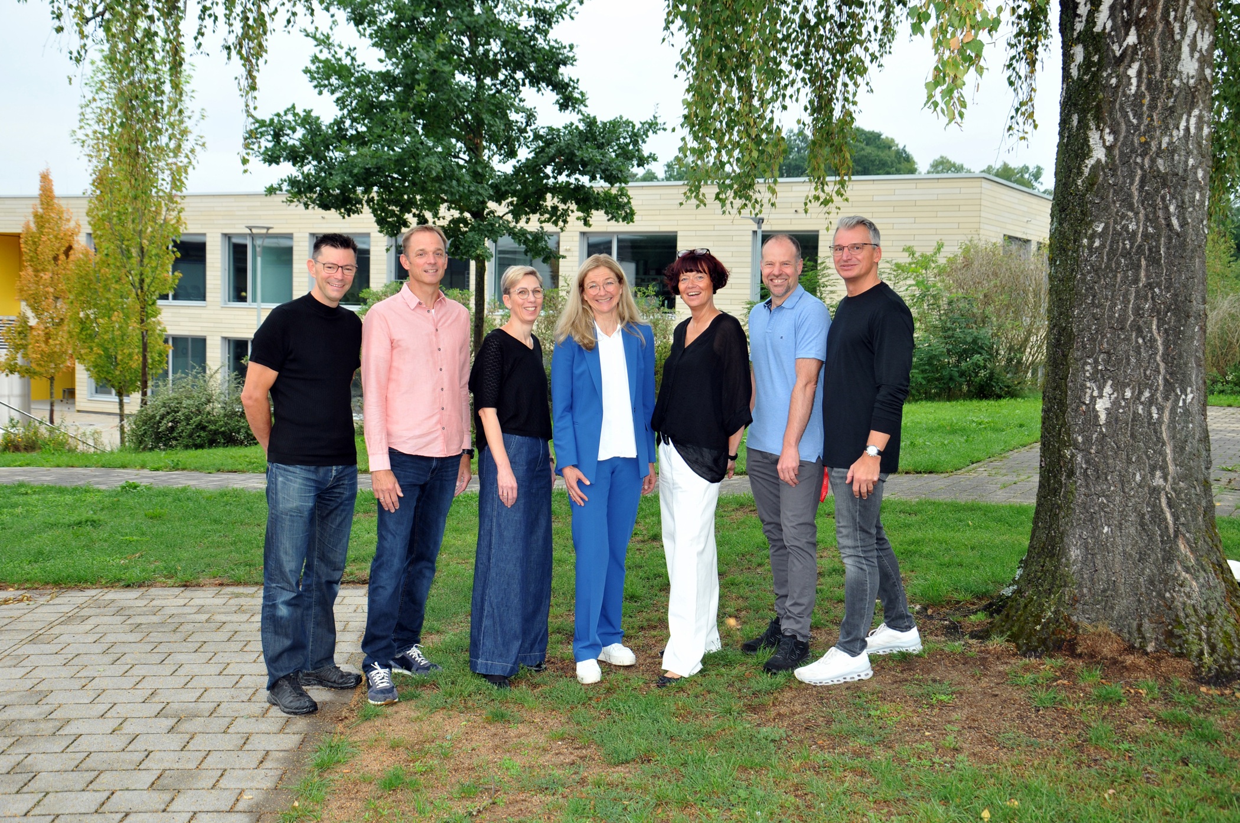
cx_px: 620
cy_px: 412
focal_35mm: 39
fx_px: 1341
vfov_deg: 34.1
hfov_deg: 49.6
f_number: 5.6
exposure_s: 1/60
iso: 200
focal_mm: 26
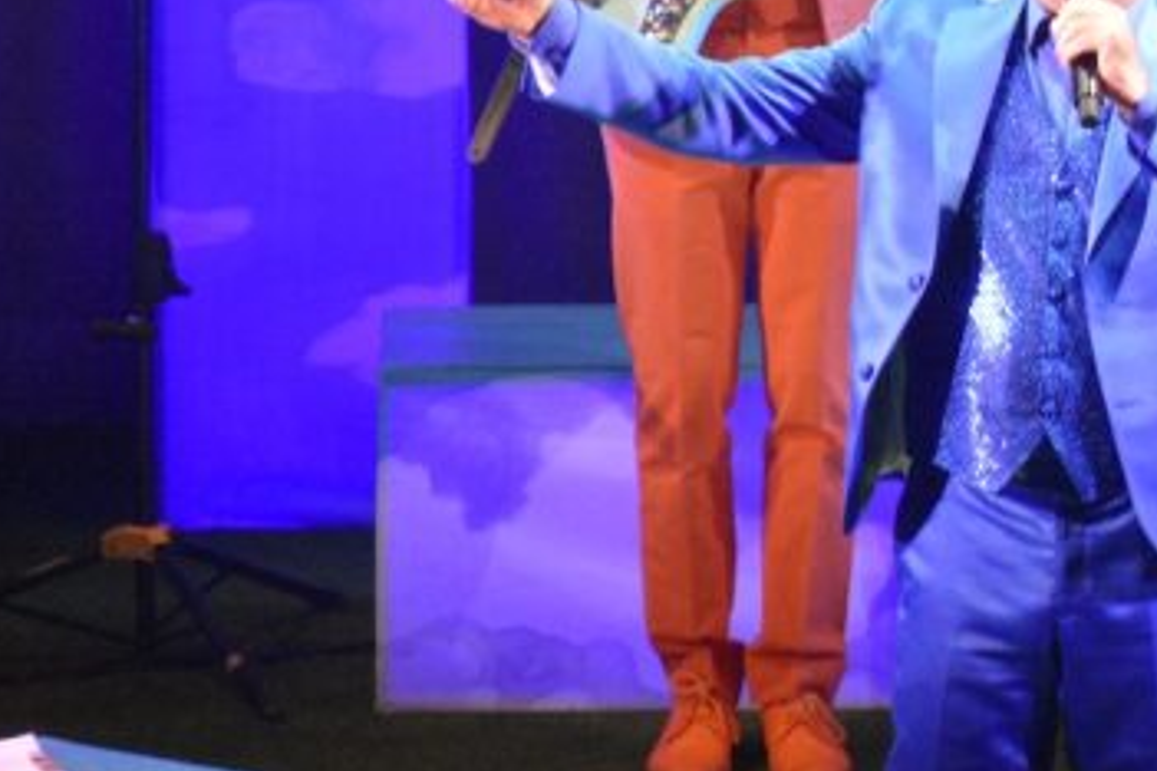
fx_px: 17932
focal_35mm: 558
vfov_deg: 2.5
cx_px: 1160
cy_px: 40
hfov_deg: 3.7
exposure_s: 1/80
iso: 6400
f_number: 6
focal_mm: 170
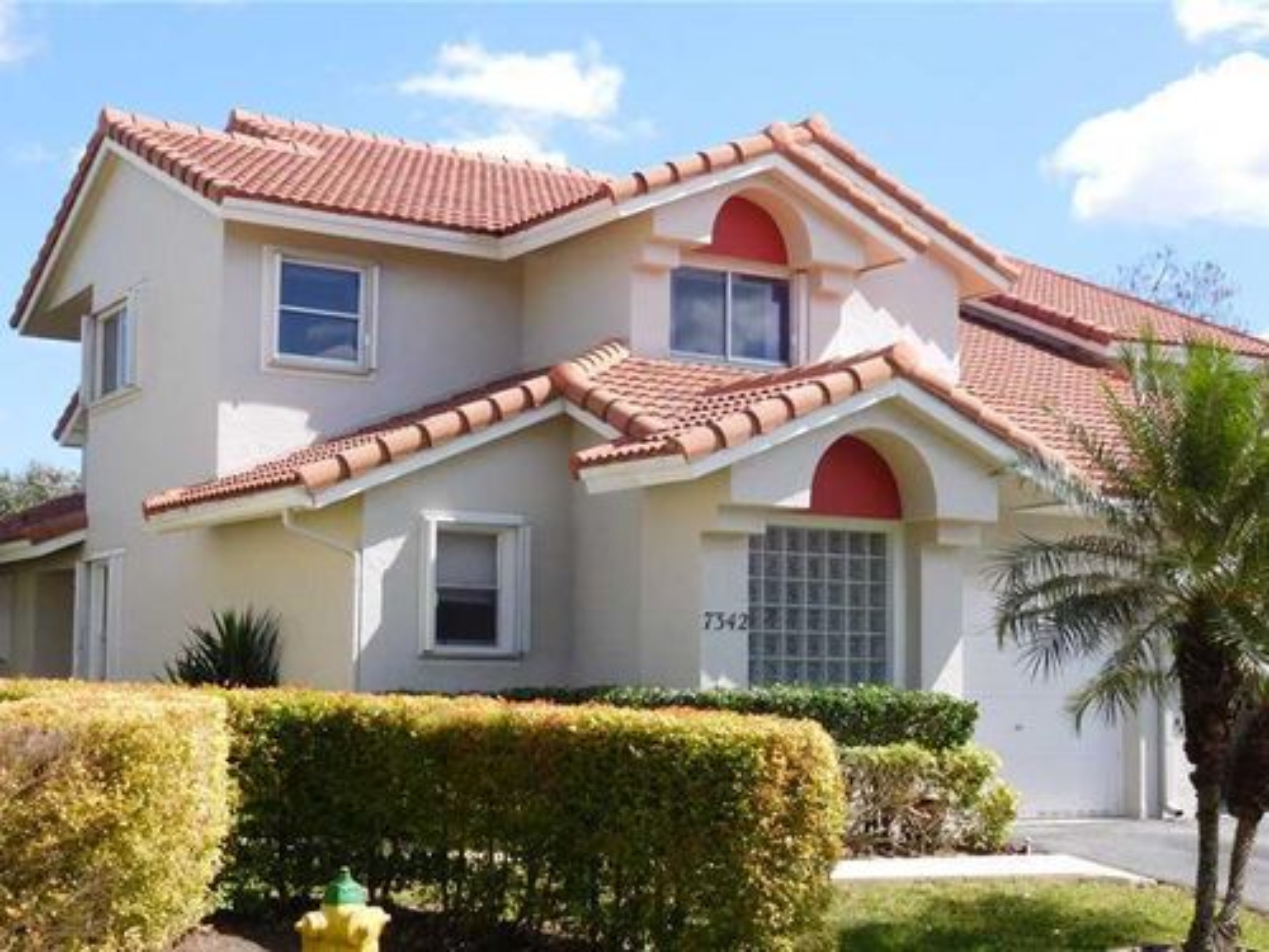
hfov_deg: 42.1
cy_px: 476
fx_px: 1650
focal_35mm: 45
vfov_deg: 32.2
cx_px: 634
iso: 125
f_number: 4
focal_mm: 8
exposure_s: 1/640
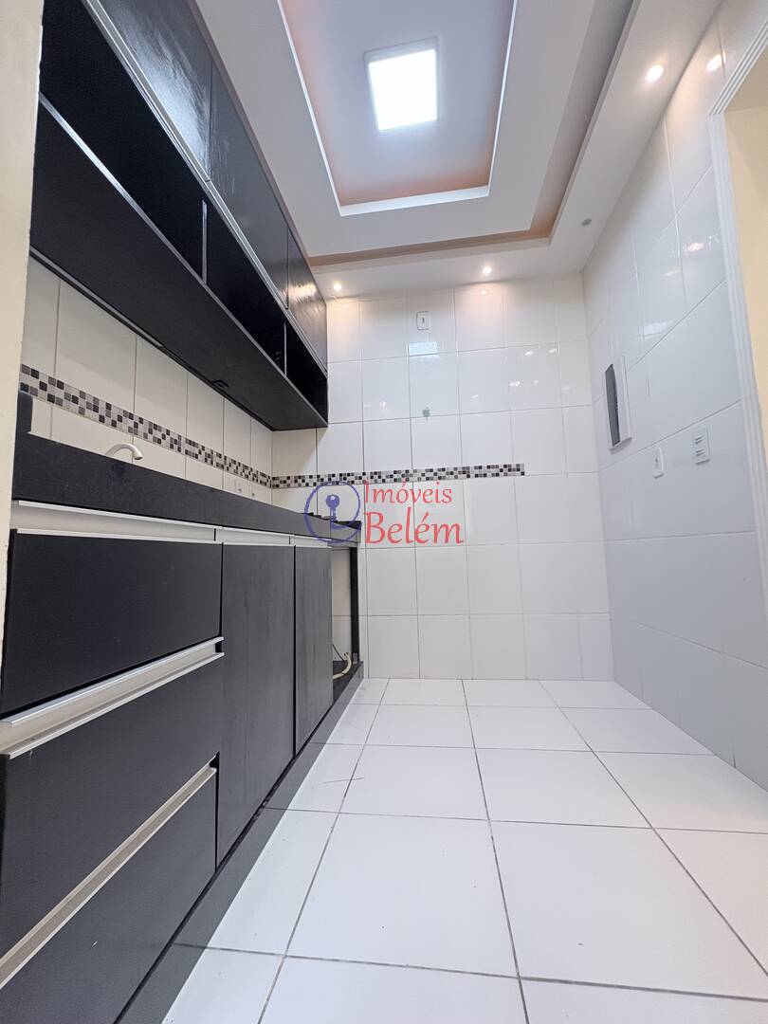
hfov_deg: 85.7
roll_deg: +1.3
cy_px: 512
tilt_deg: +6.8
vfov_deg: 102.1
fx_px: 414
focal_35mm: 14
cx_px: 384
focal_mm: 2.22
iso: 200
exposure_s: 1/120
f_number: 2.2
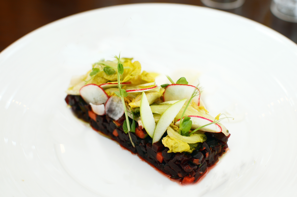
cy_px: 98
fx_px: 433
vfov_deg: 25.7
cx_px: 148
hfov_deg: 37.9
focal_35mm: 52
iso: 100
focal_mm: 35
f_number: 2.8
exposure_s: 1/50
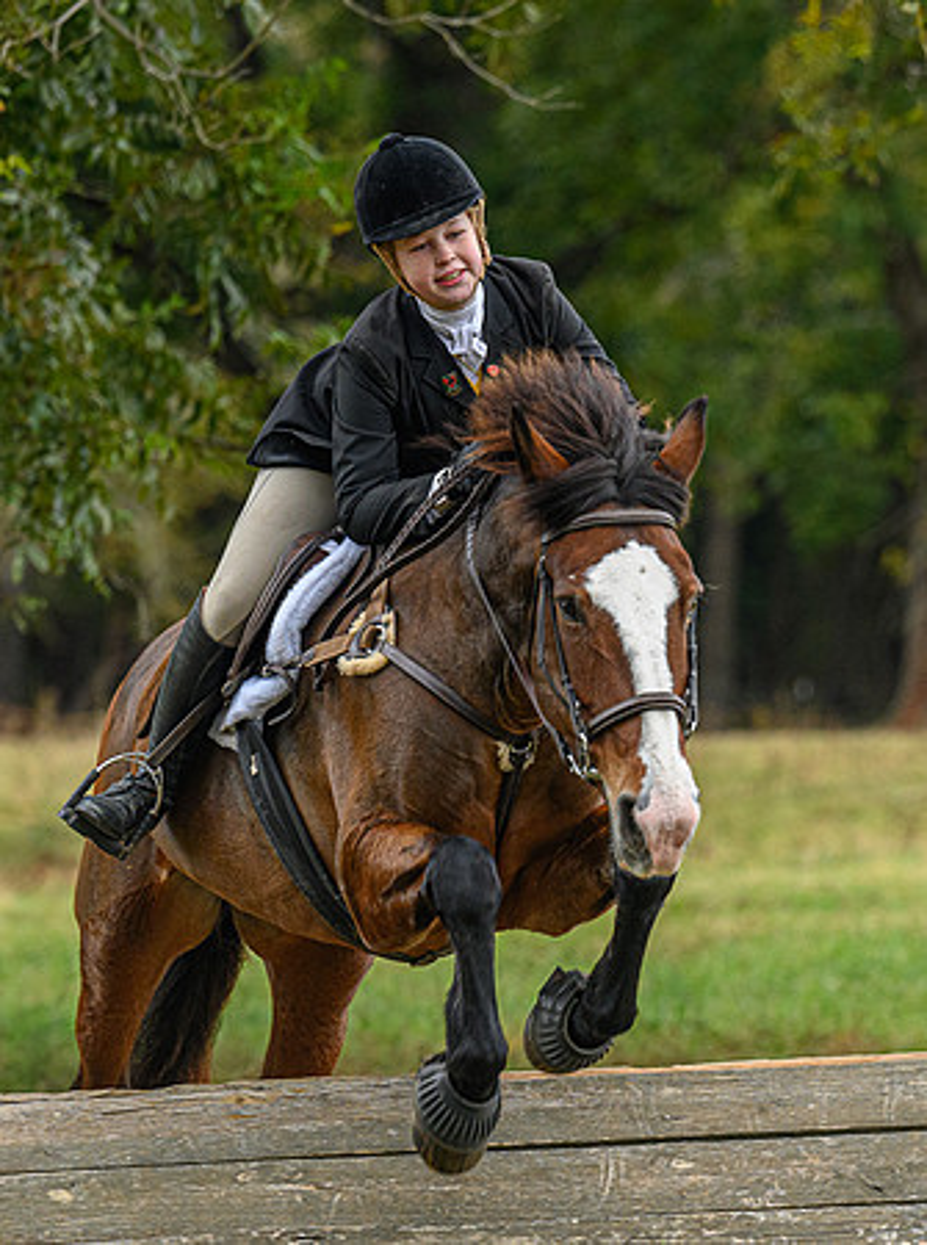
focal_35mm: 324
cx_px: 735
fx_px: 11627
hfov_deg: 4.6
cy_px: 620
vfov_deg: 6.1
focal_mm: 155
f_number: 3.5
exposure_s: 1/640
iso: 800
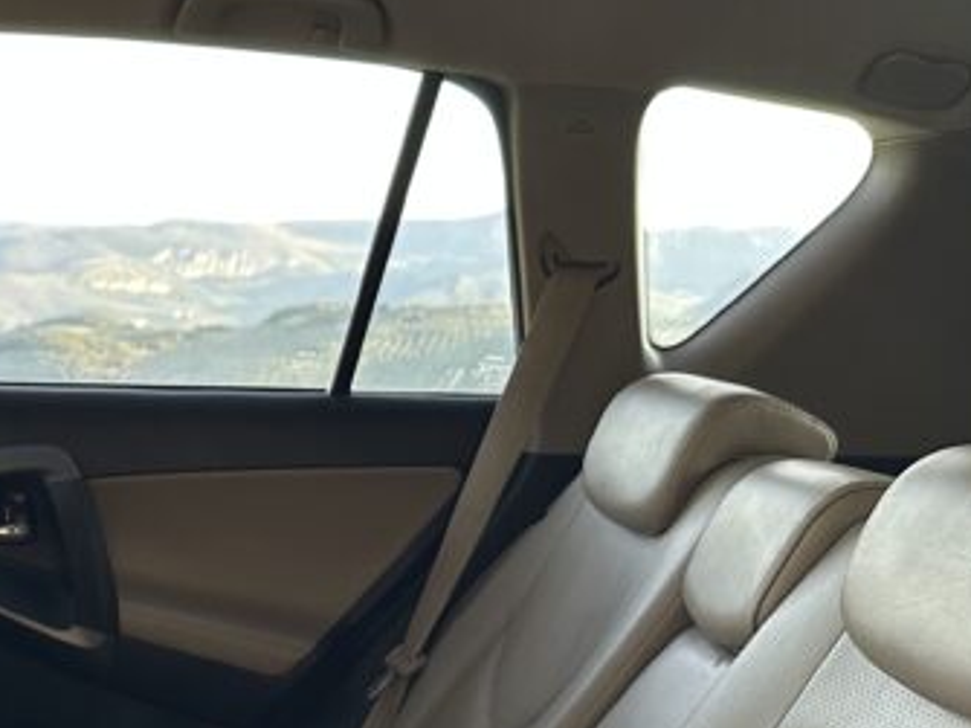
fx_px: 1598
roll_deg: +0.7
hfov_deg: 30.7
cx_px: -61
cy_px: 837
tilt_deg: -18.8
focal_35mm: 57
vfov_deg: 23.7
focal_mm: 6.86
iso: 250
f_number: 1.78
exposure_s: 1/77
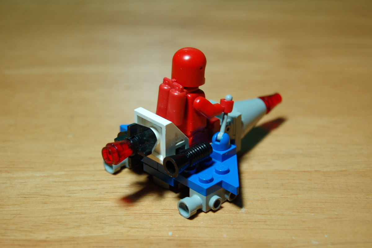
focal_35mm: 82
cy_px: 124
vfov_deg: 16.5
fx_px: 852
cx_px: 186
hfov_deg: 24.6
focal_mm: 55
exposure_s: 1/30
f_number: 5.6
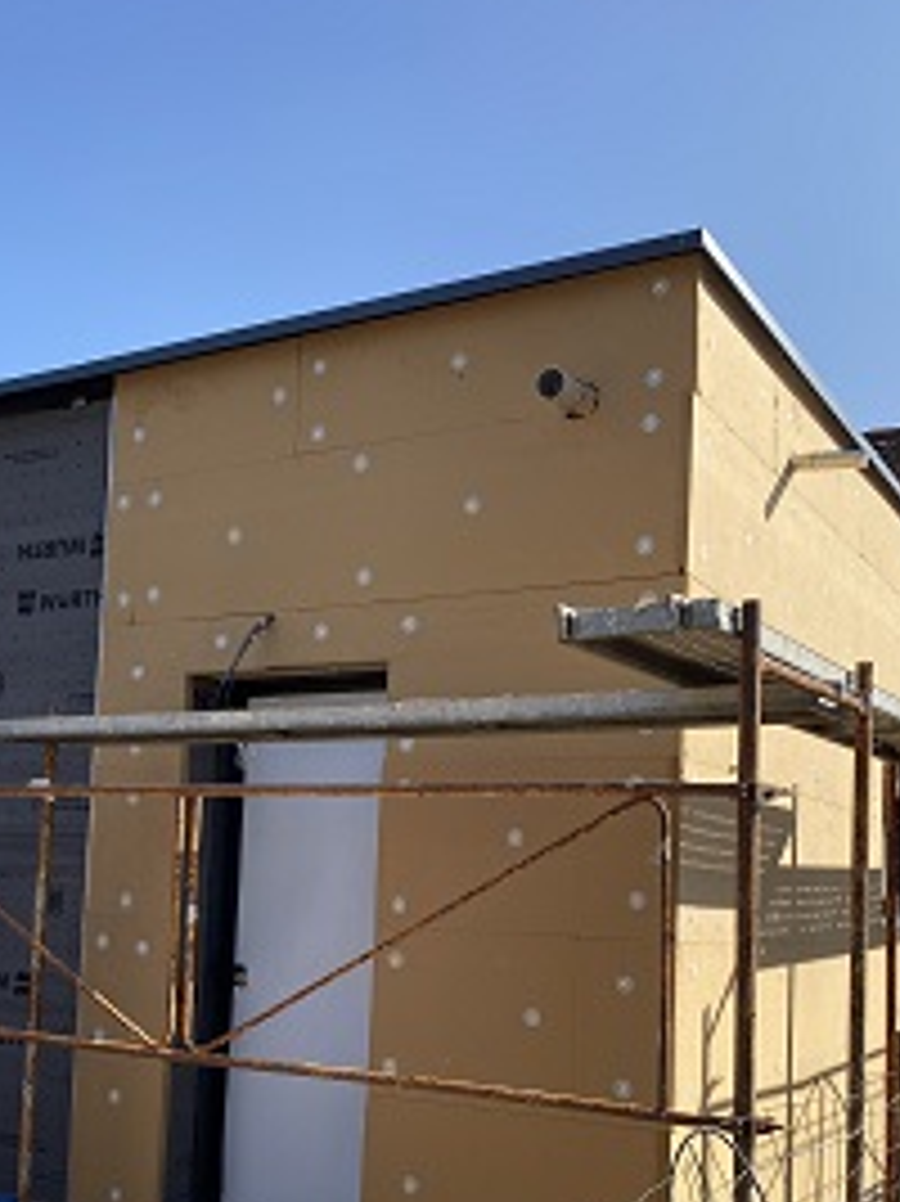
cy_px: 833
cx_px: 477
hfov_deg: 36.8
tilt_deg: +4.4
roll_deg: -2.0
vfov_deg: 46.9
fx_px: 1353
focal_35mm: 39
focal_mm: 4.25
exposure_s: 1/2268
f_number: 1.8
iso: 32
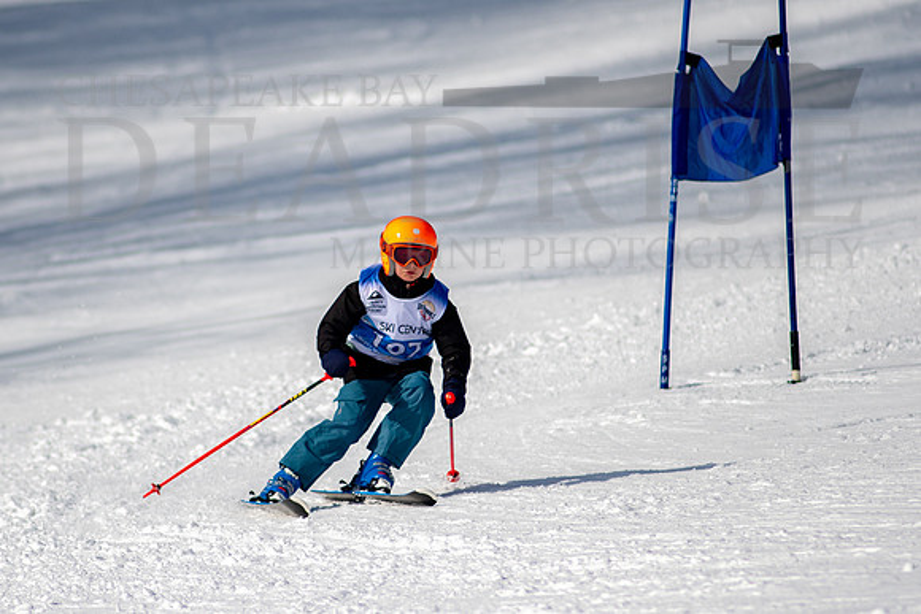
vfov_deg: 2.1
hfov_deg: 3.2
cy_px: 326
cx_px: 365
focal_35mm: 645
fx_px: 16515
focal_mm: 300
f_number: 2.8
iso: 100
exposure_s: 1/6400
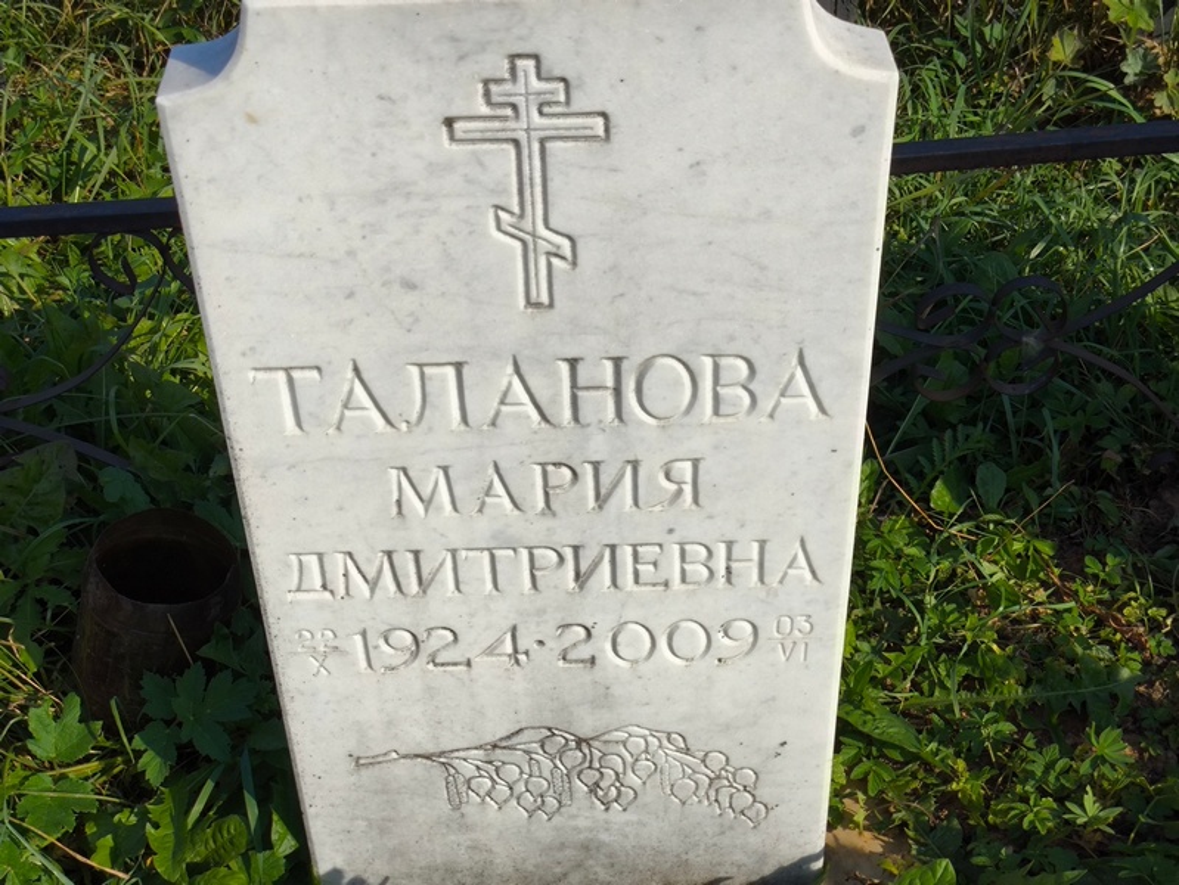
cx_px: 590
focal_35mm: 50
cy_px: 442
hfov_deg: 38.2
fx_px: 1704
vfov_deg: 29.1
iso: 50
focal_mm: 4.71
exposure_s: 1/1351
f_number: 1.7
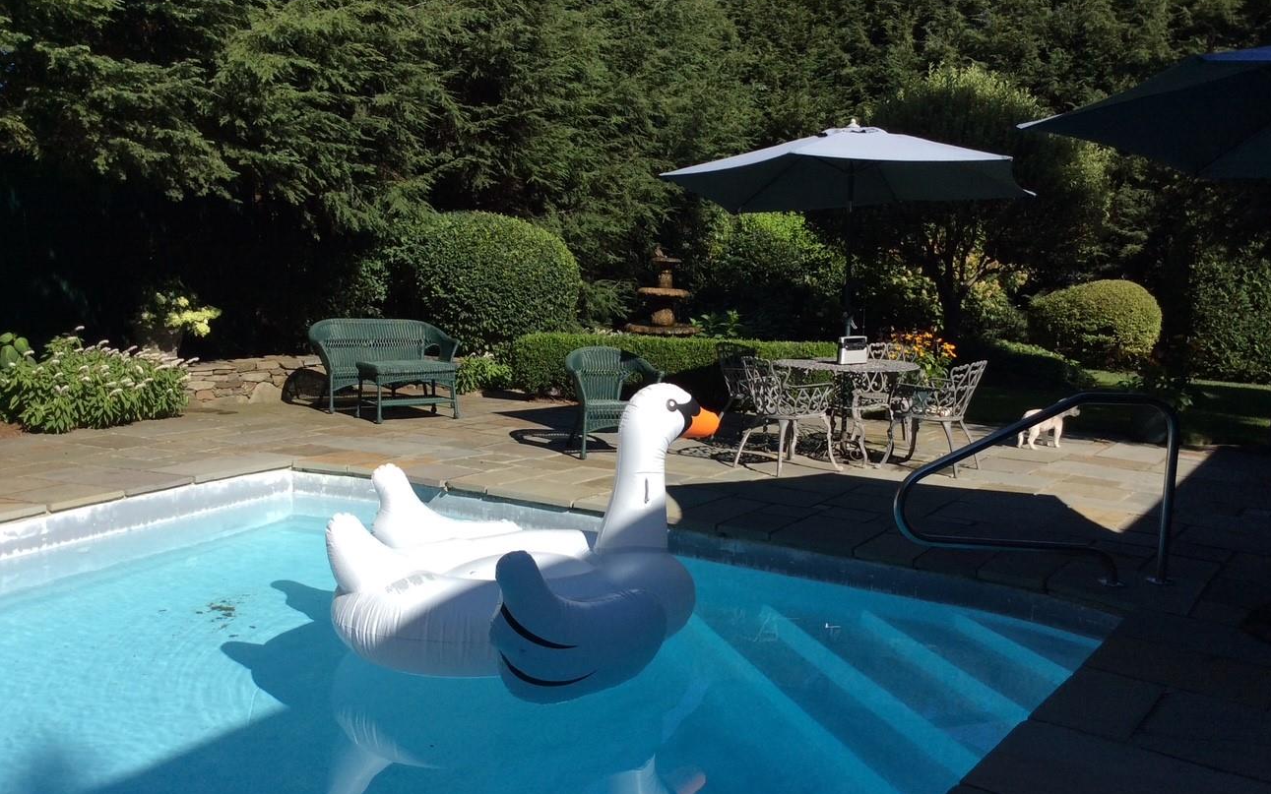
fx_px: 1178
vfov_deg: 37.2
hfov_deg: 56.7
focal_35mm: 34
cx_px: 637
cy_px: 433
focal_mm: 3.3
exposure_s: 1/1546
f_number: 2.4
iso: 32
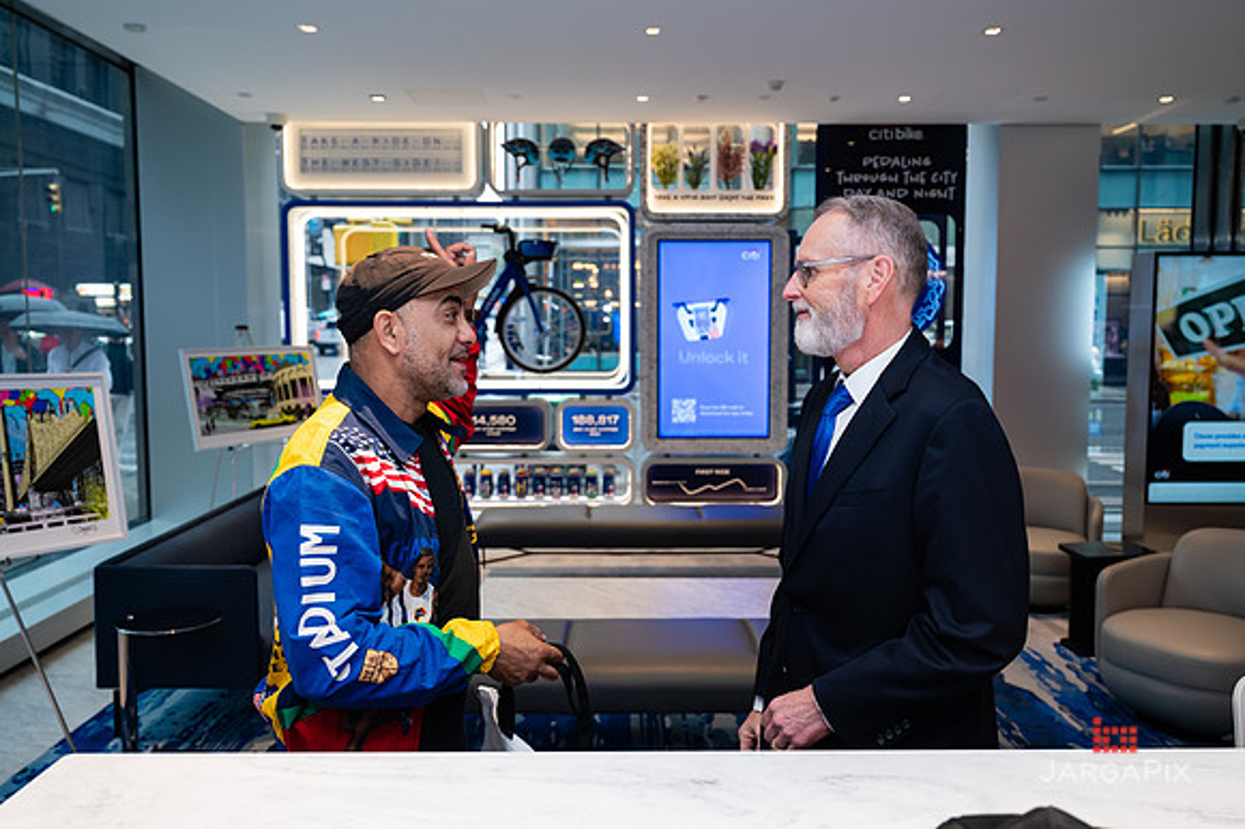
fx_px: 1045
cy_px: 414
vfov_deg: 43.3
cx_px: 622
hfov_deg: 61.6
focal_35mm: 30
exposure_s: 1/160
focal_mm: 30
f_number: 4
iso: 500
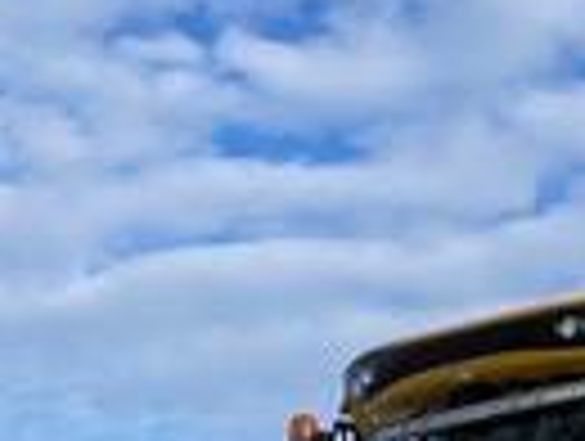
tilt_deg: +7.0
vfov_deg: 11.8
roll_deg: +1.8
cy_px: 670
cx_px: 770
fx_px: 2032
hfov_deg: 15.6
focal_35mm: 120
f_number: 1.6
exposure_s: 1/4292
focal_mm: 4.2
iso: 32
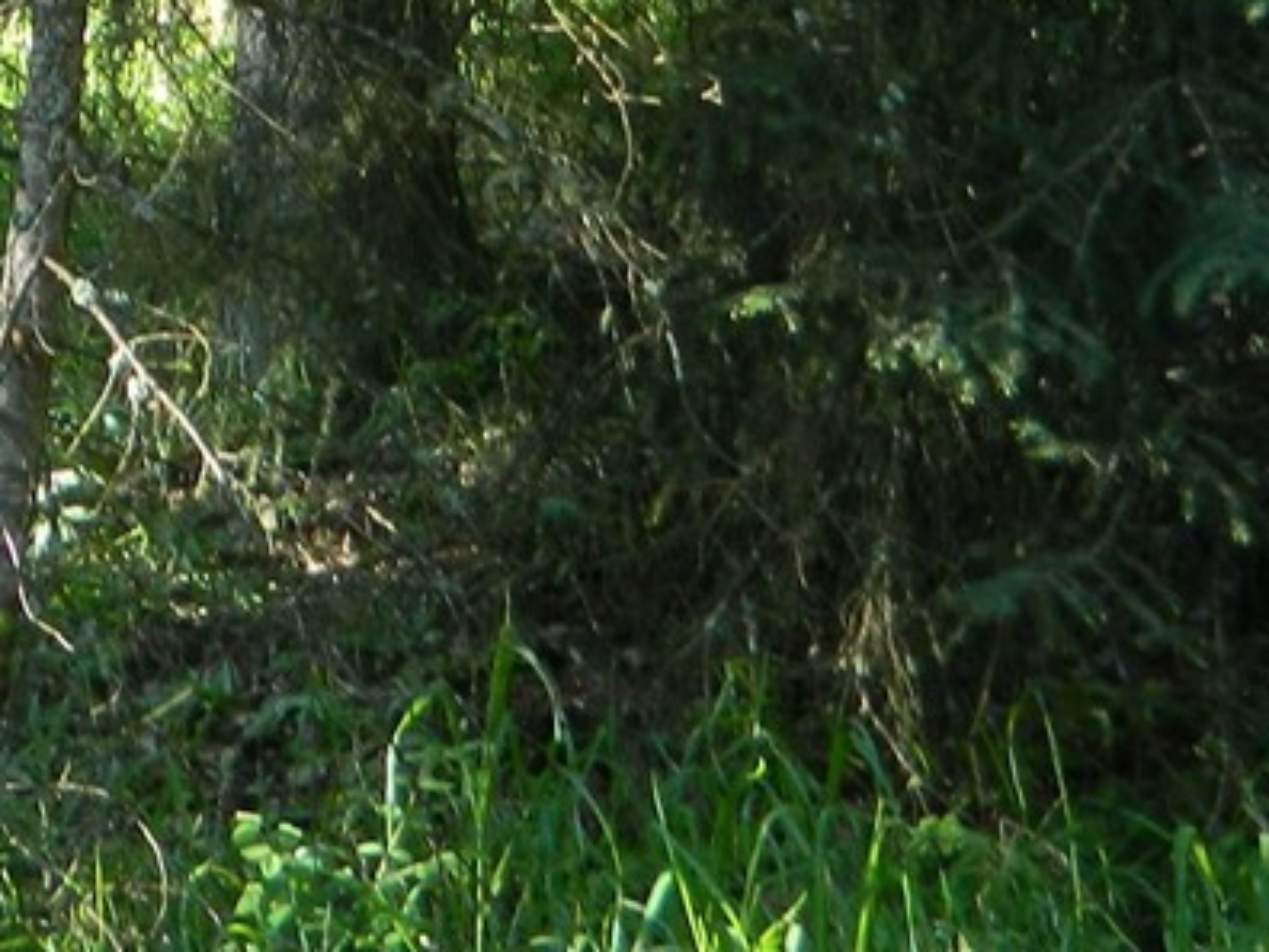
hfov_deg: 17.2
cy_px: -305
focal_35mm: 101
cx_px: -731
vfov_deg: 14.0
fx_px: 3703
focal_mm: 4.5
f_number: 3.1
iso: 110
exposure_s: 1/40
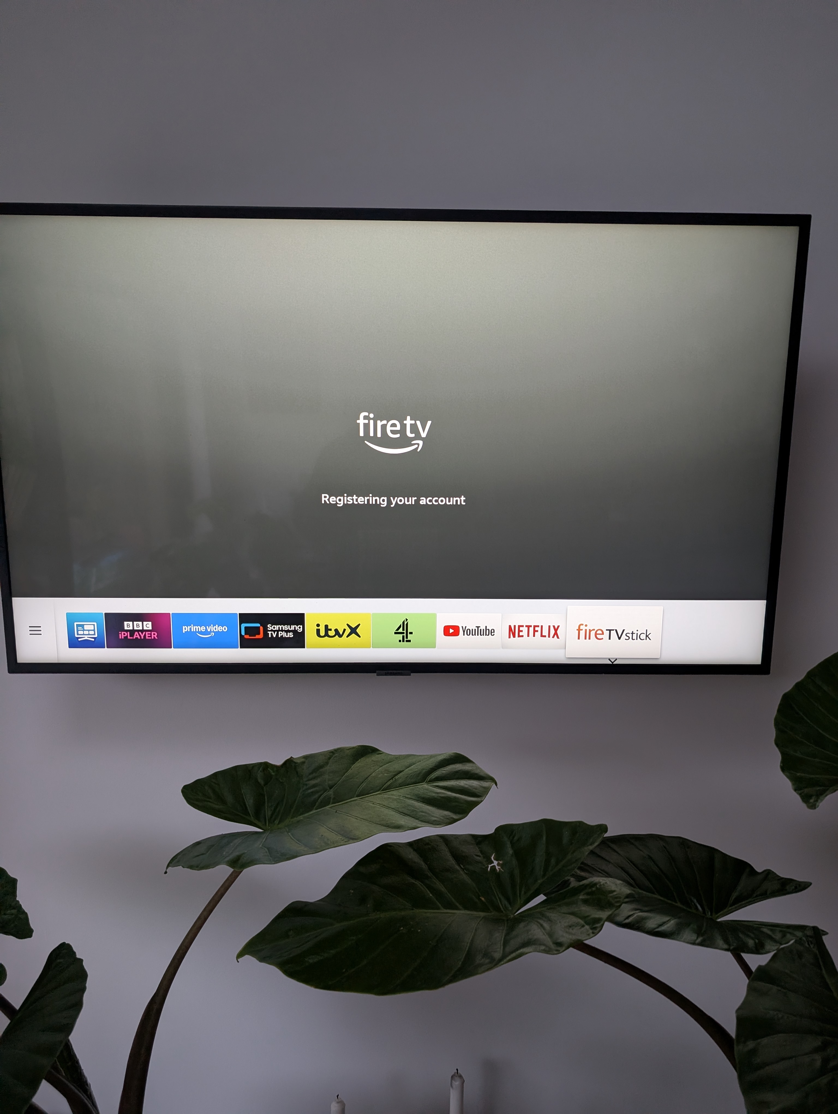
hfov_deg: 56.9
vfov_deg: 71.5
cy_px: 557
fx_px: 773
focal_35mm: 24
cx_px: 419
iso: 108
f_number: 1.68
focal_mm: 6.9
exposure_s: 1/24
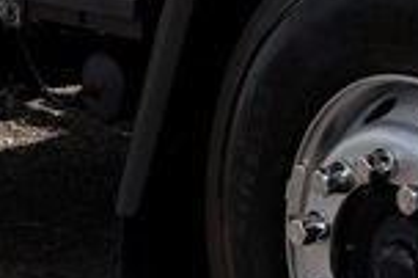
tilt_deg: -0.8
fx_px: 2169
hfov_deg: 10.8
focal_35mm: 187
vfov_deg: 7.0
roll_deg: +1.8
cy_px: -344
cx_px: 483
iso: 80
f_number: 1.78
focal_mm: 6.76
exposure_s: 1/6173
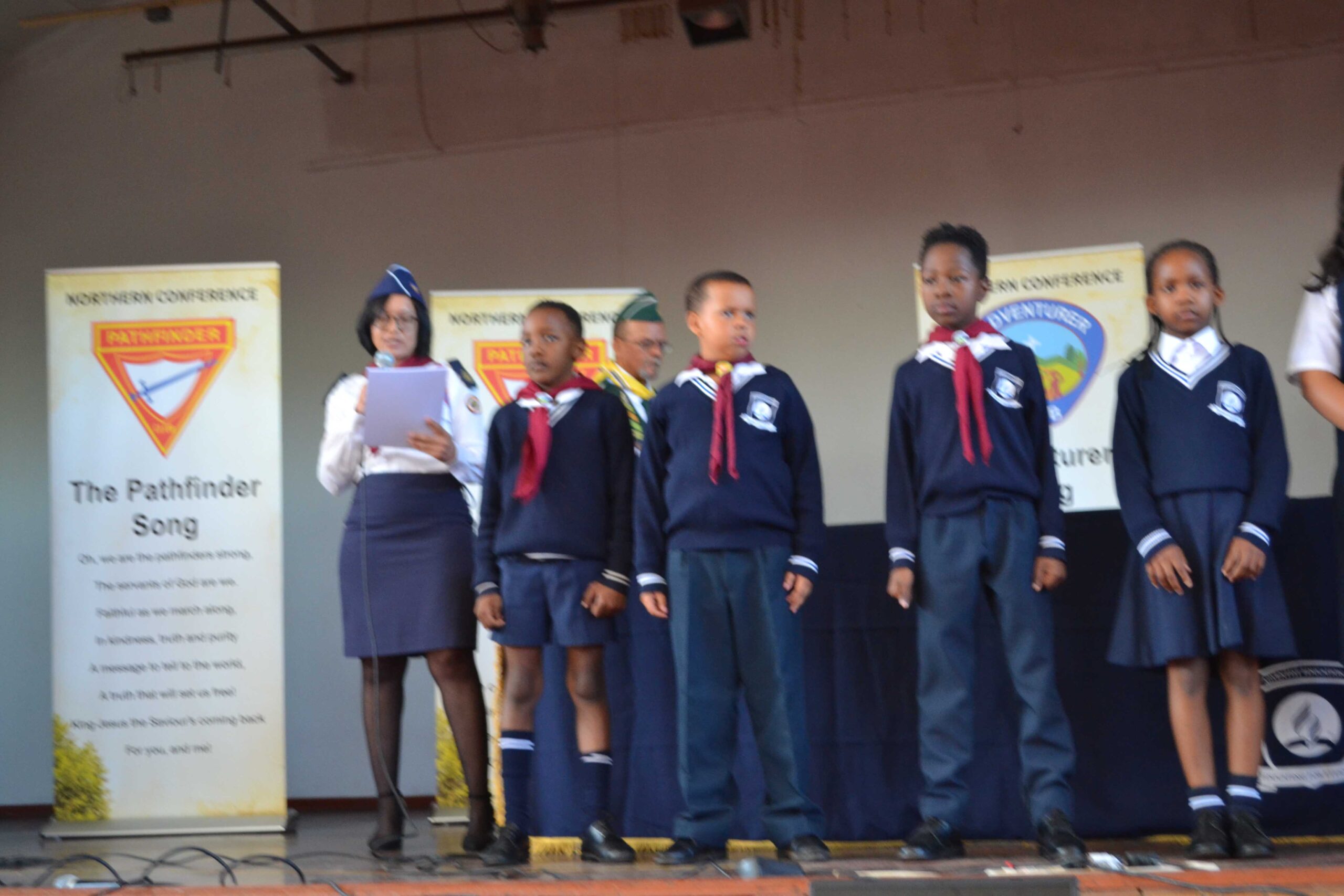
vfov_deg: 30.9
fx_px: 1624
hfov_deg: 45.0
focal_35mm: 44
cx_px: 672
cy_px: 448
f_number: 4.5
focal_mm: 29
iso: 1250
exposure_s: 1/60
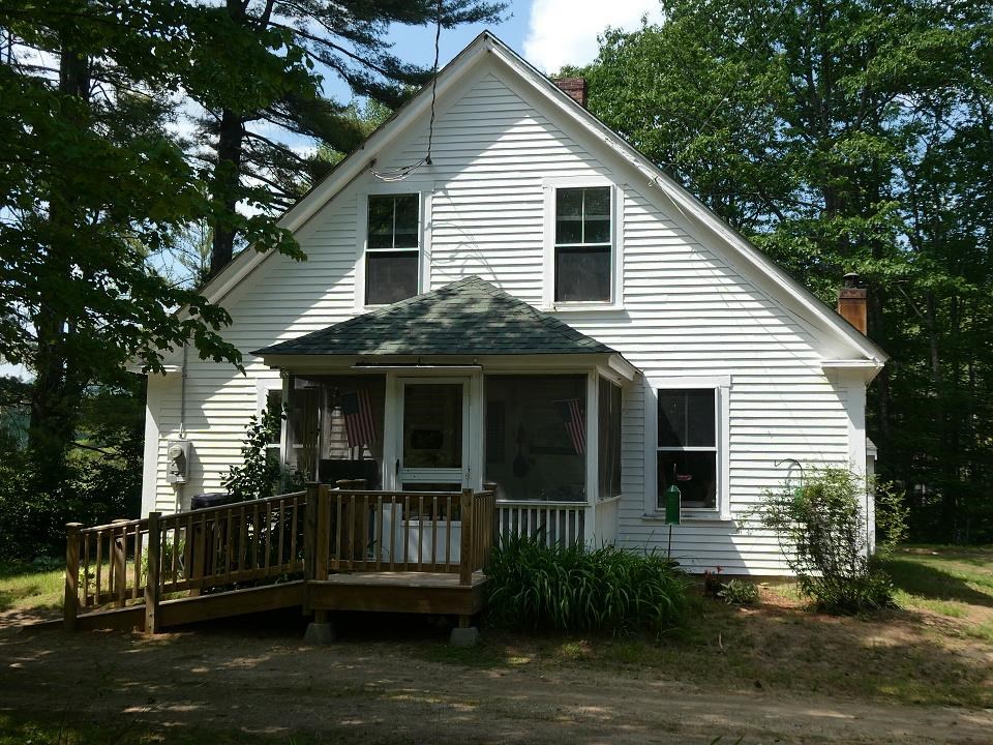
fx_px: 1147
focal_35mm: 40
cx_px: 496
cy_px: 372
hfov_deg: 46.8
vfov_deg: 36.0
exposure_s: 1/500
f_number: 3.8
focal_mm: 7.2
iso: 80
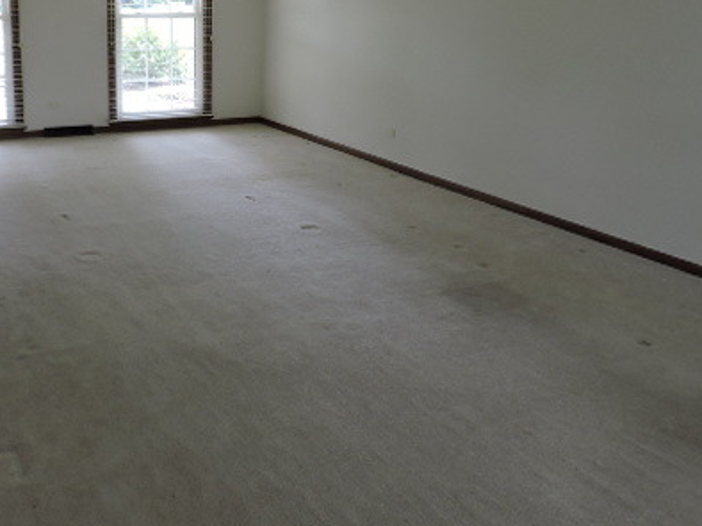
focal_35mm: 39
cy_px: 153
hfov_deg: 46.7
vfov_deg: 36.2
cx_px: 207
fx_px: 790
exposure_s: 1/30
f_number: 3
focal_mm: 4.3
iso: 160
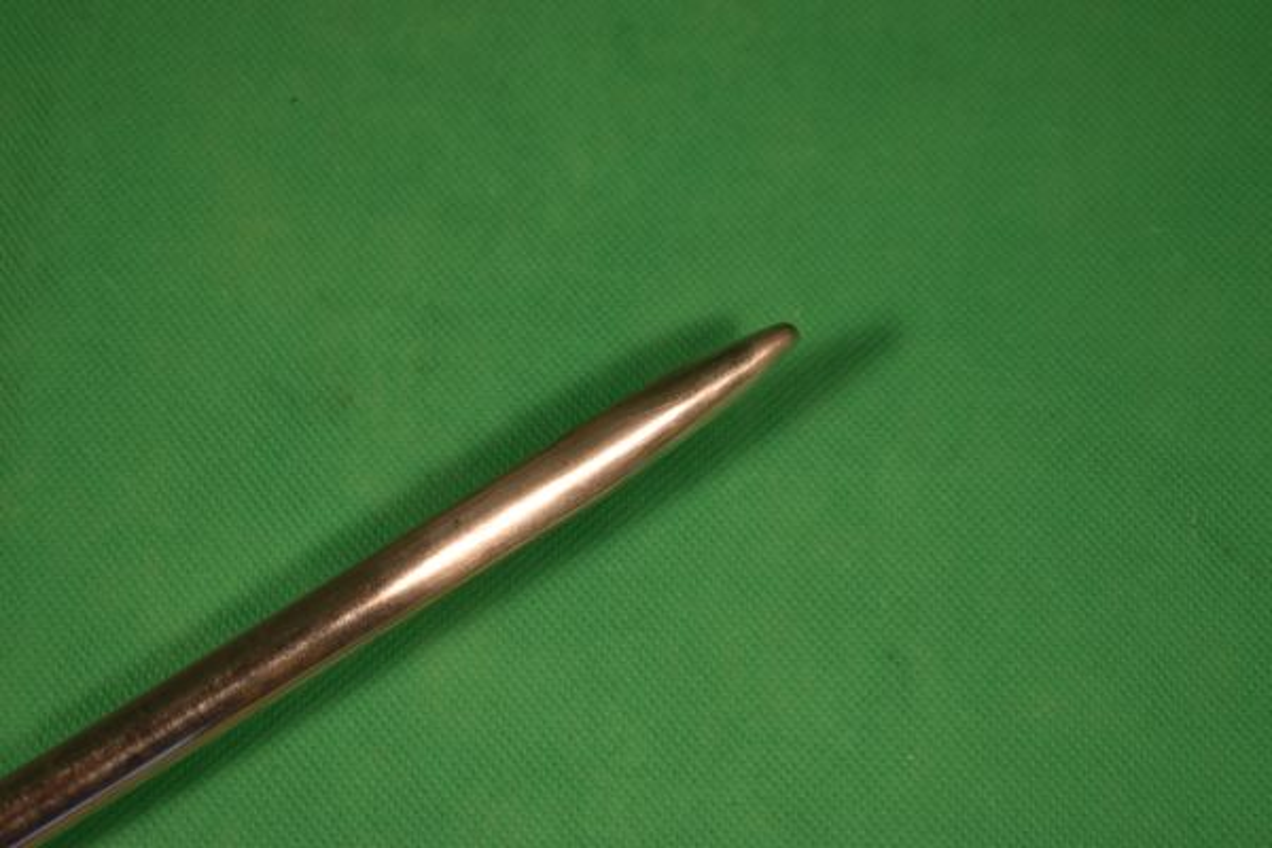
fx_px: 2544
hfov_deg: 28.1
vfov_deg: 18.9
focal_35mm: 72
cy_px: 424
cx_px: 636
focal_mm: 48
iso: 100
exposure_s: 1/250
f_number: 5.6
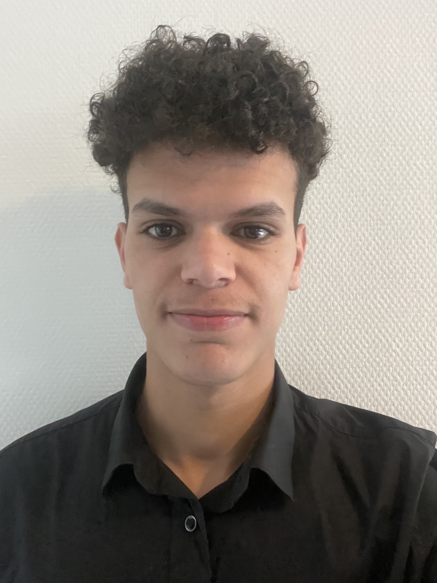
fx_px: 505
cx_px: 218
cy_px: 292
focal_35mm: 30
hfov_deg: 46.8
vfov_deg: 60.0
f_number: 2.2
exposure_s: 1/25
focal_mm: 2.71
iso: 640
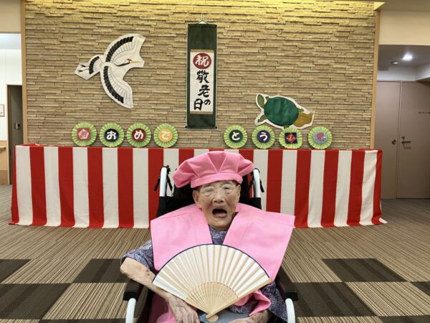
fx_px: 348
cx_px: 215
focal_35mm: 28
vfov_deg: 49.7
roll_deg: -0.5
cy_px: 162
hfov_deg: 63.4
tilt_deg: -3.6
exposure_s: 1/60
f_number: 1.8
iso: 160
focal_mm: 3.99
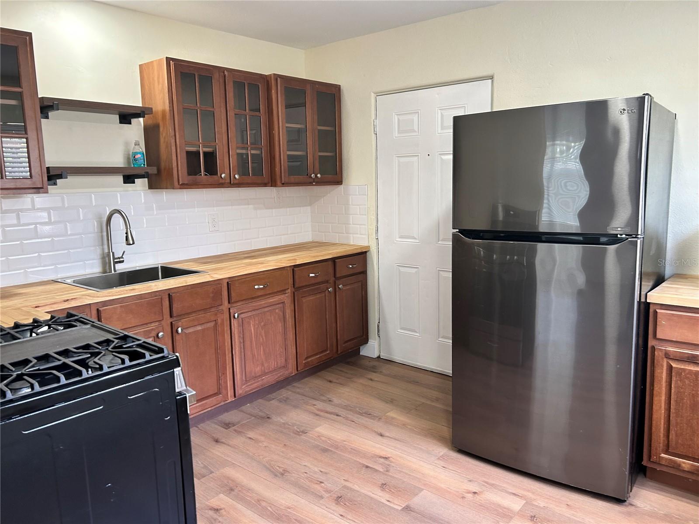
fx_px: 525
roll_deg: +2.2
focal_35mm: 26
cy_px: 262
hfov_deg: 67.3
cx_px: 350
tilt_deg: -8.2
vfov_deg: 53.1
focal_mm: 5.7
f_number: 1.5
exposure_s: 1/60
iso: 125
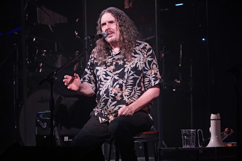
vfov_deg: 4.1
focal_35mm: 338
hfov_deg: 6.1
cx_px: 121
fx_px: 2270
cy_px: 80
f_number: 6.3
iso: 3200
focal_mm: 338
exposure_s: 1/500
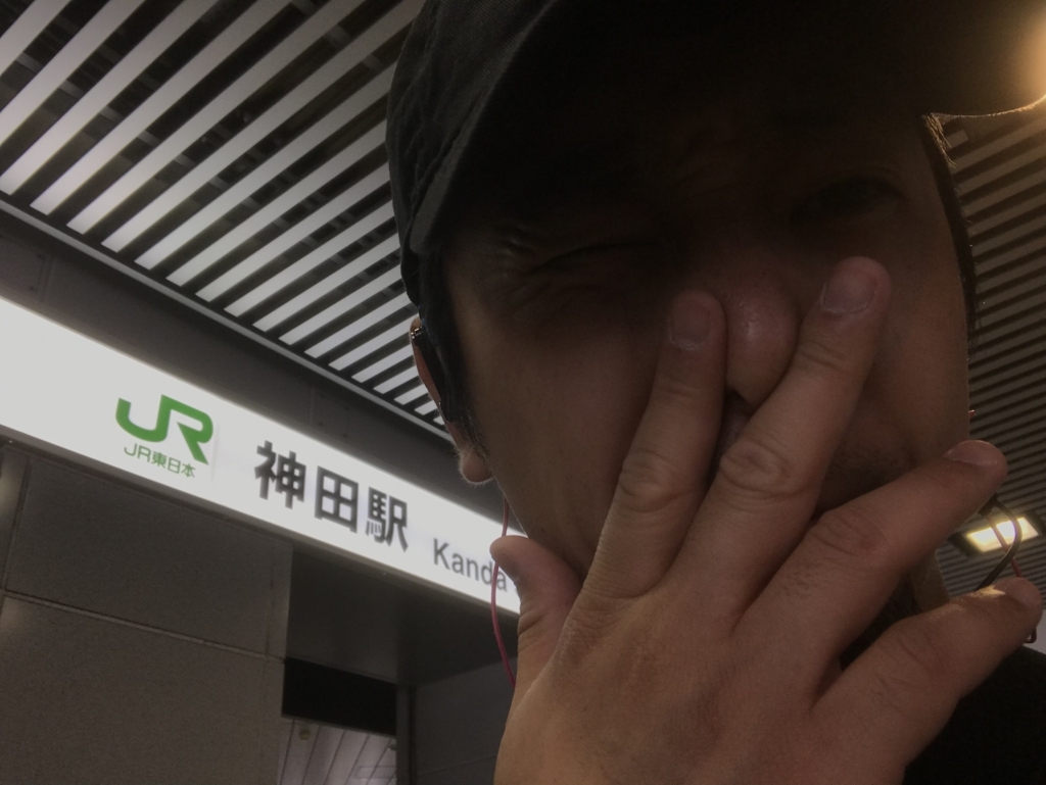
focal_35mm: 32
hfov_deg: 56.8
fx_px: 967
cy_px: 392
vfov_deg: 44.2
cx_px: 523
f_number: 2.2
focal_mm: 2.87
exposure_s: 1/111
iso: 25
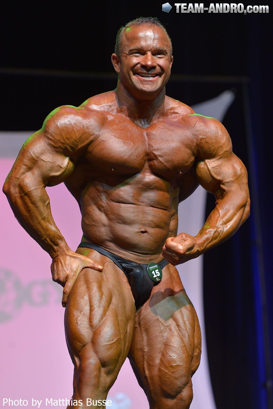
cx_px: 136
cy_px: 204
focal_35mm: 135
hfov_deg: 10.2
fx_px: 1534
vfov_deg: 15.2
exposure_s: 1/125
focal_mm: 135
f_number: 3.2
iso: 800
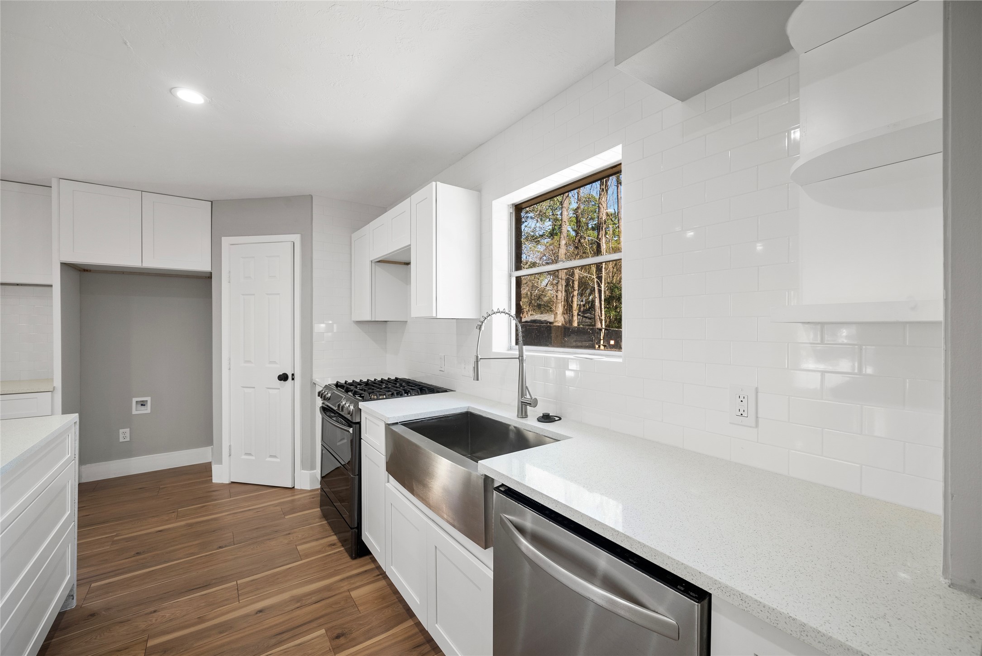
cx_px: 491
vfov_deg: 81.3
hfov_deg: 104.2
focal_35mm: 14
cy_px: 328
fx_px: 382
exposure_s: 1/6
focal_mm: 14
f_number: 9
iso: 400
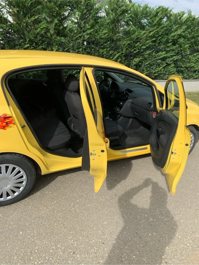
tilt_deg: -22.5
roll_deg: -4.8
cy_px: 132
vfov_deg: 67.3
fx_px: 199
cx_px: 100
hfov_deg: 53.1
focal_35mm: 26
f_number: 1.8
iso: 25
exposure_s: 1/1468
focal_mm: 4.25
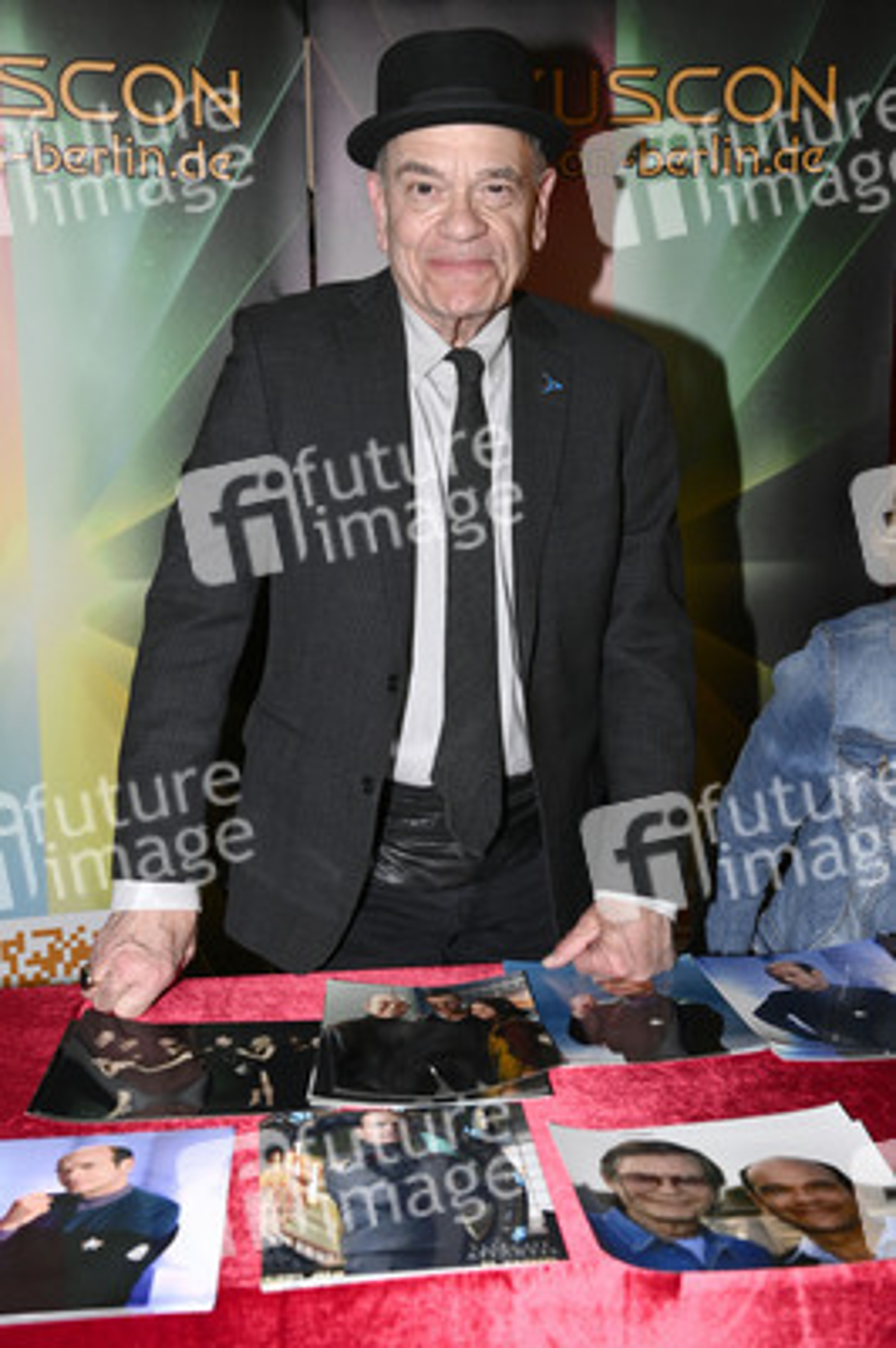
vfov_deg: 48.5
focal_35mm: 40
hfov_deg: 33.3
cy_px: 674
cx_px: 448
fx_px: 1496
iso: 3200
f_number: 5.6
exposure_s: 1/250
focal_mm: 40
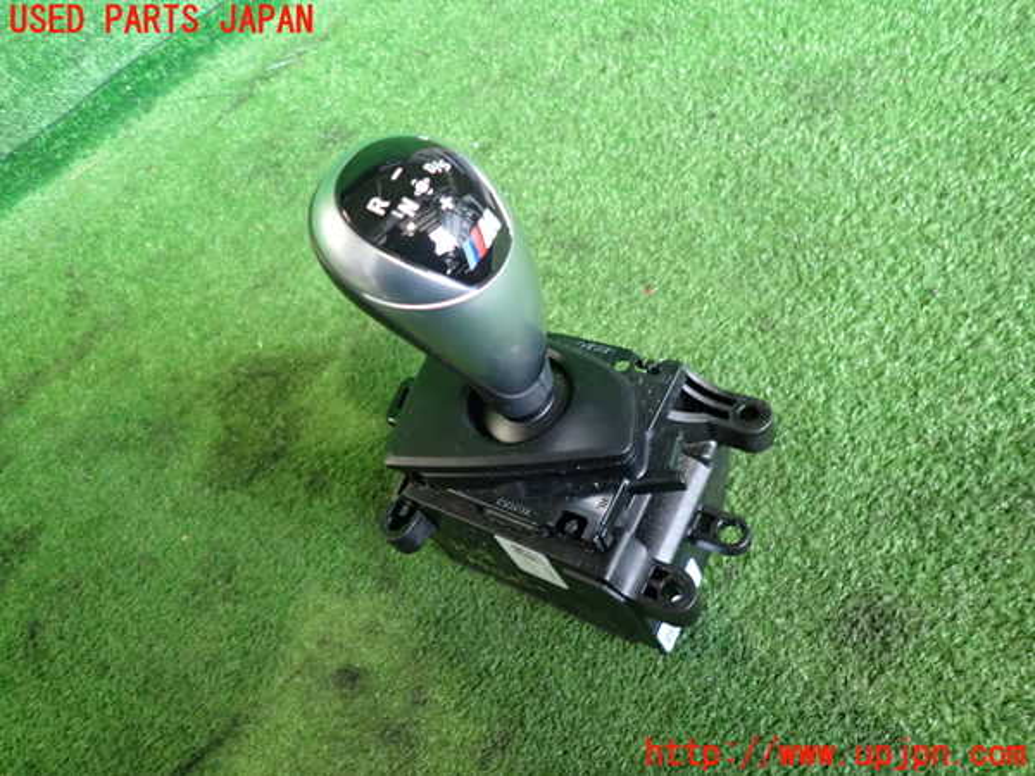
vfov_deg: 54.9
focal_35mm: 25
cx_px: 518
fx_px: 747
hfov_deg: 69.4
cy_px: 388
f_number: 2
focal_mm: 4.5
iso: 320
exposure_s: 1/30
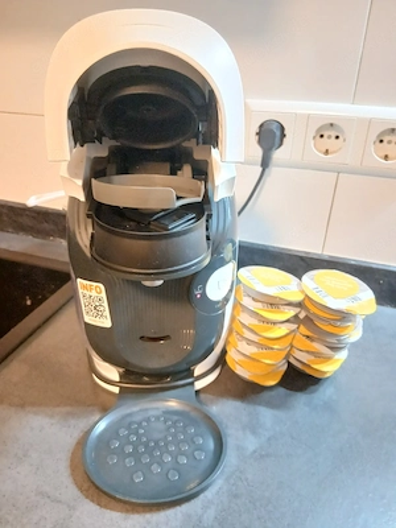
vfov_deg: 67.3
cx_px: 198
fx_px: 397
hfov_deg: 53.1
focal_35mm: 26
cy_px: 264
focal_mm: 3.98
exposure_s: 1/16.7
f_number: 1.8
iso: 1000
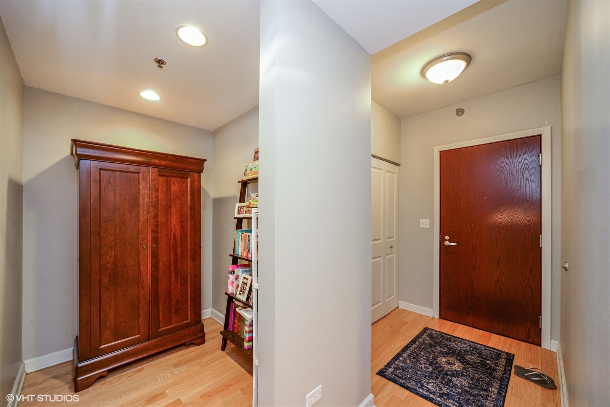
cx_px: 305
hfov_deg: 104.2
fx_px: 237
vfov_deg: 81.3
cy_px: 204
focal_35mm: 14
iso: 500
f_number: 8
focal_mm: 14
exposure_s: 1/2.5
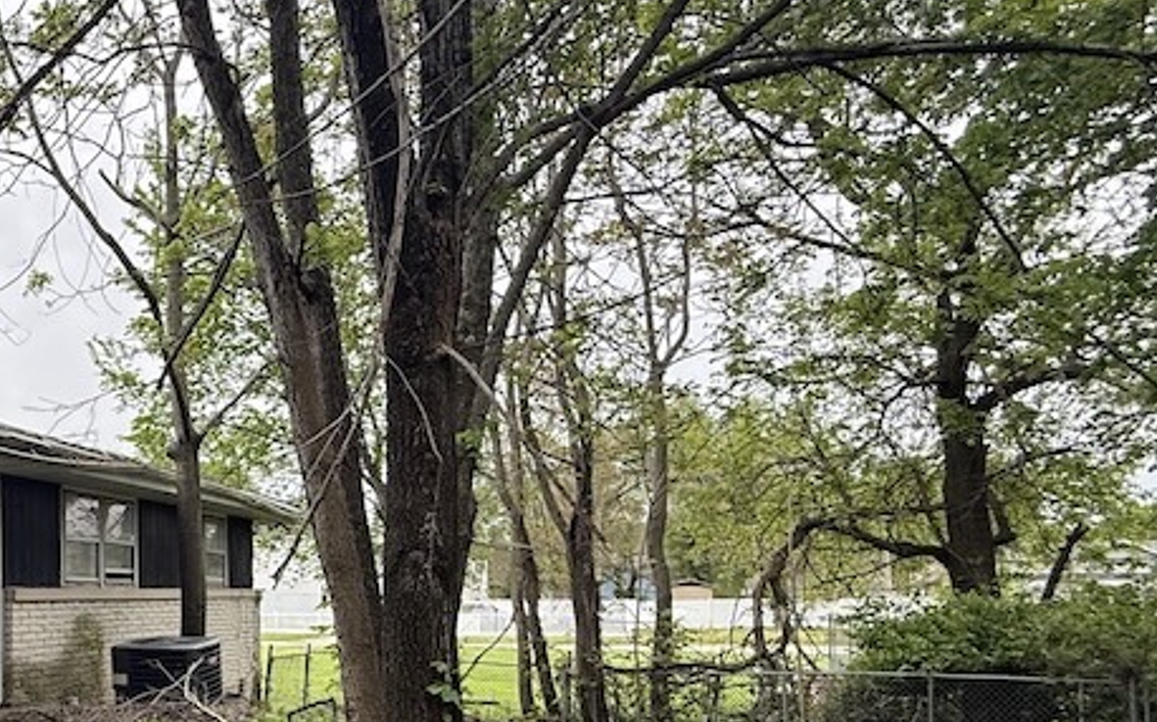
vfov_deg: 35.1
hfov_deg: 46.0
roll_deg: +0.9
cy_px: 581
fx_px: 1103
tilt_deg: +3.1
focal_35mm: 35
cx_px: -13
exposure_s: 1/219
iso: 50
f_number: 2.2
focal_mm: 2.22
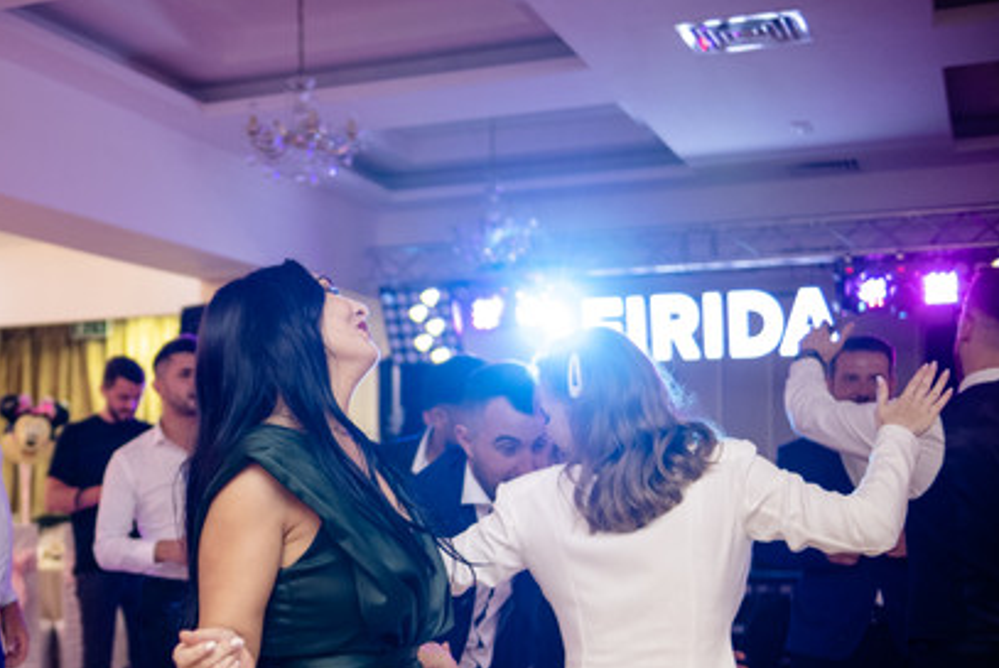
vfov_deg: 24.3
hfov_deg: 35.2
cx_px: 221
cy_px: 517
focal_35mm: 55
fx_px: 1527
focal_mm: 23
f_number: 1.4
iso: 640
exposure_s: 1/200
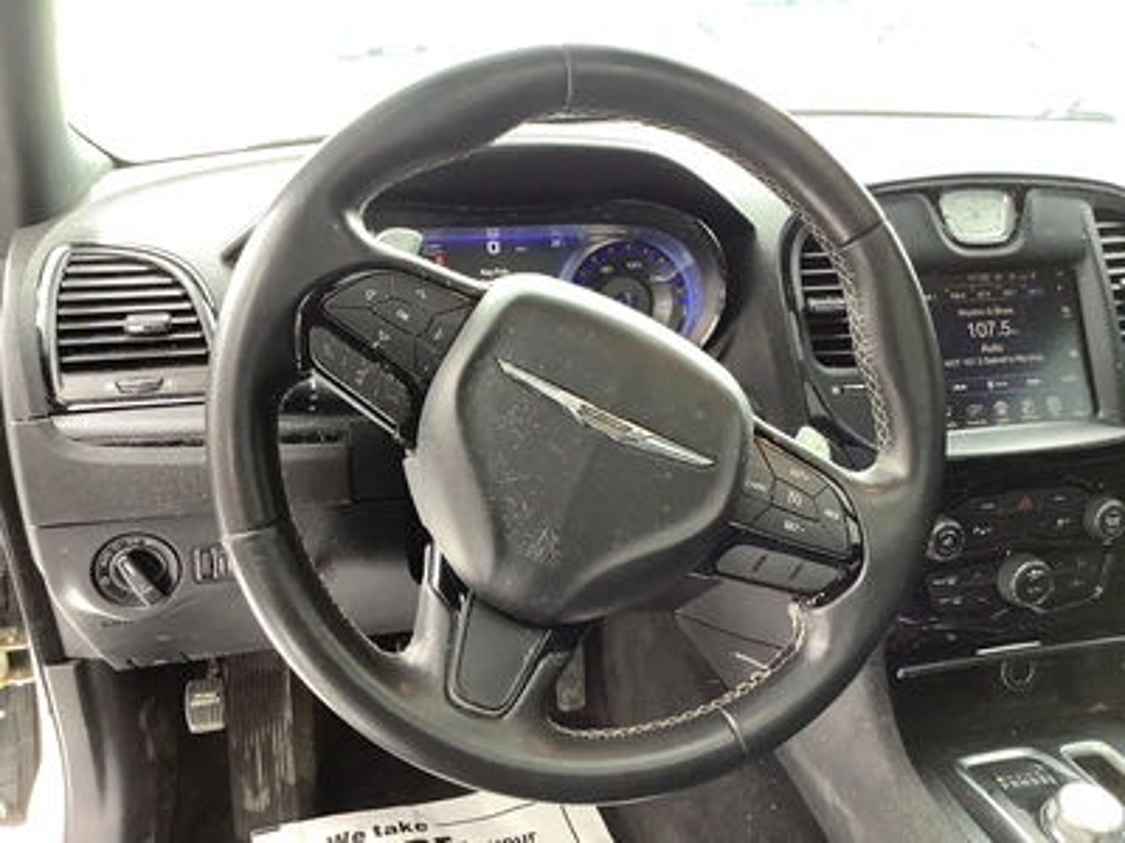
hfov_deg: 58.4
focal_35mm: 31
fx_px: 1007
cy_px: 422
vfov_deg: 45.4
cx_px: 562
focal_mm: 3.3
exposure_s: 1/100
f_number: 2.4
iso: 80
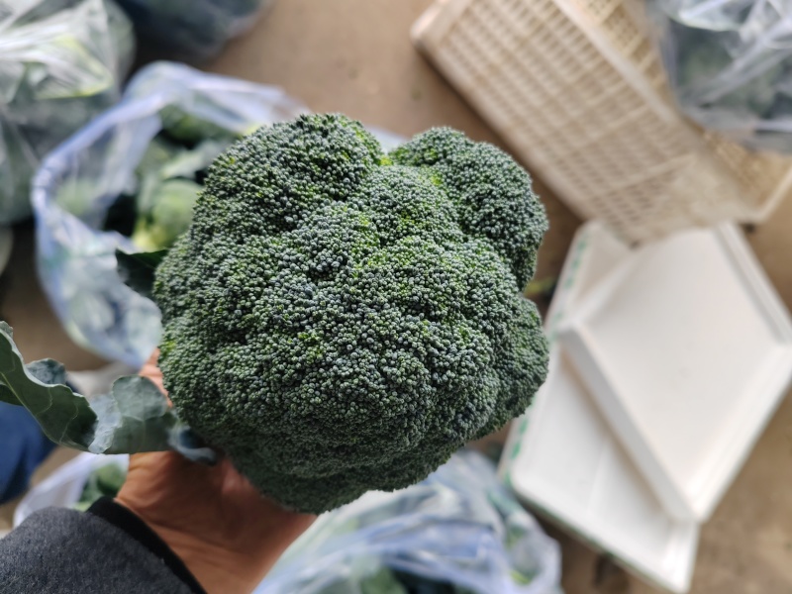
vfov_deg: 51.4
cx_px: 396
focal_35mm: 27
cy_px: 297
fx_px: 618
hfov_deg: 65.3
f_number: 1.8
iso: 160
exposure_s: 1/100
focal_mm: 6.14
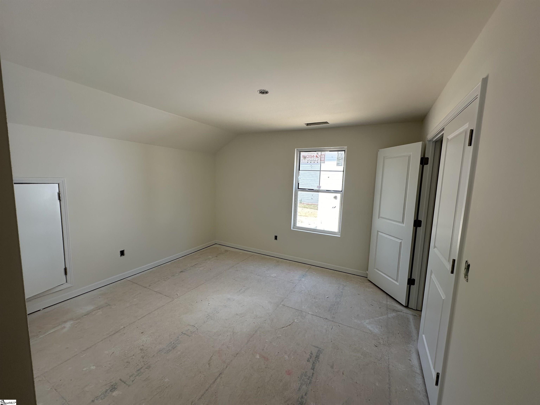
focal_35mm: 14
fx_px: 218
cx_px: 270
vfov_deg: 85.7
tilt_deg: -5.8
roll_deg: -2.0
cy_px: 202
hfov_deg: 102.1
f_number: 2.2
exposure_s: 1/144
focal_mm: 2.22
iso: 40
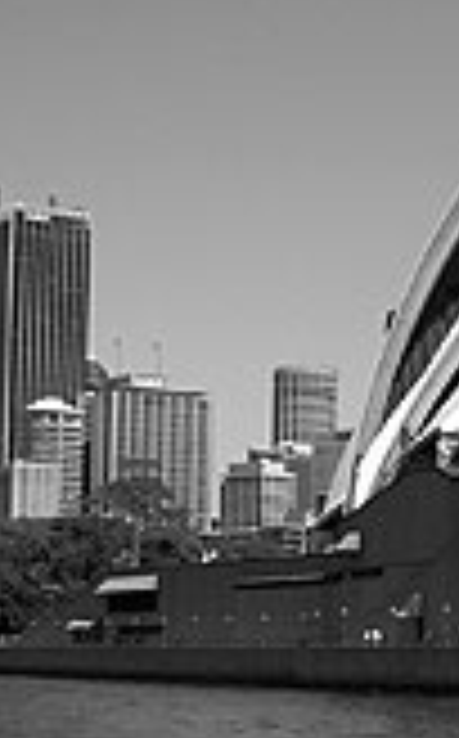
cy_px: 400
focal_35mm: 102
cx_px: 572
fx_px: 2049
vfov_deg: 20.4
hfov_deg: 12.4
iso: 50
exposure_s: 1/156
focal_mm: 5.8
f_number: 8.5
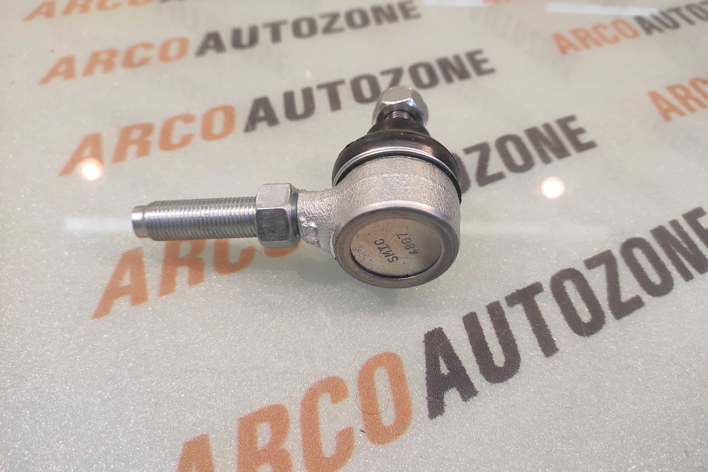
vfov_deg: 67.3
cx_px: 359
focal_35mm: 18
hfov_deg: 90.0
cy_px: 223
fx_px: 354
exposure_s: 1/33
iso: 187
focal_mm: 4.74
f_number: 1.79
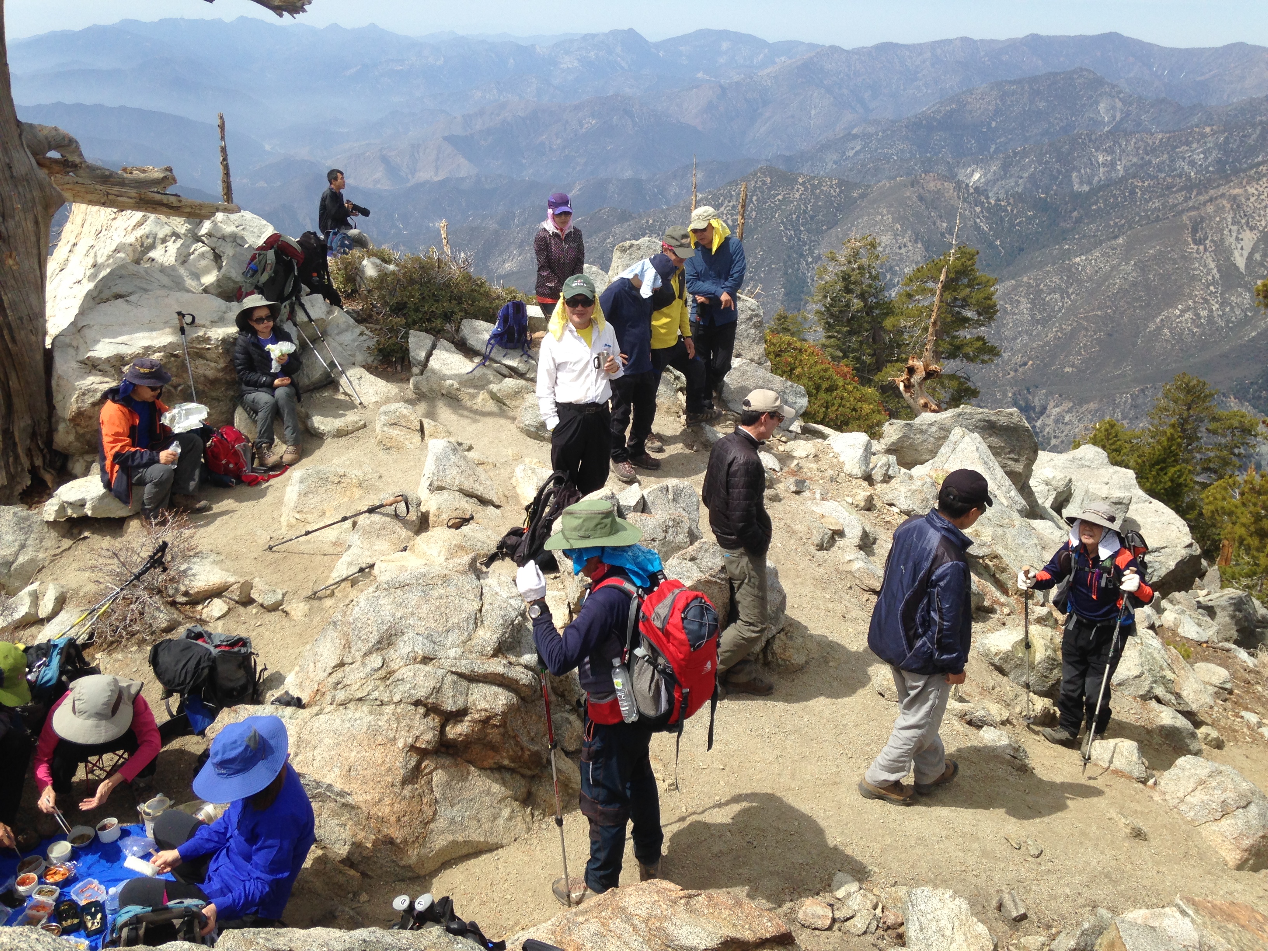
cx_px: 634
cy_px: 476
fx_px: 1209
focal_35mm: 33
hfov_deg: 55.4
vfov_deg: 42.9
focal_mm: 4.12
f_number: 2.4
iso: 50
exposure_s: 1/1506
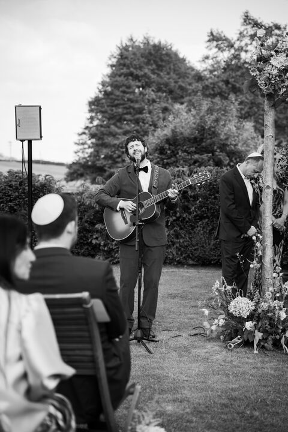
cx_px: 144
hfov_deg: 19.5
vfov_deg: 28.8
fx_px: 840
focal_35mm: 70
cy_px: 216
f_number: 2.8
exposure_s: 1/640
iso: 200
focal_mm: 70
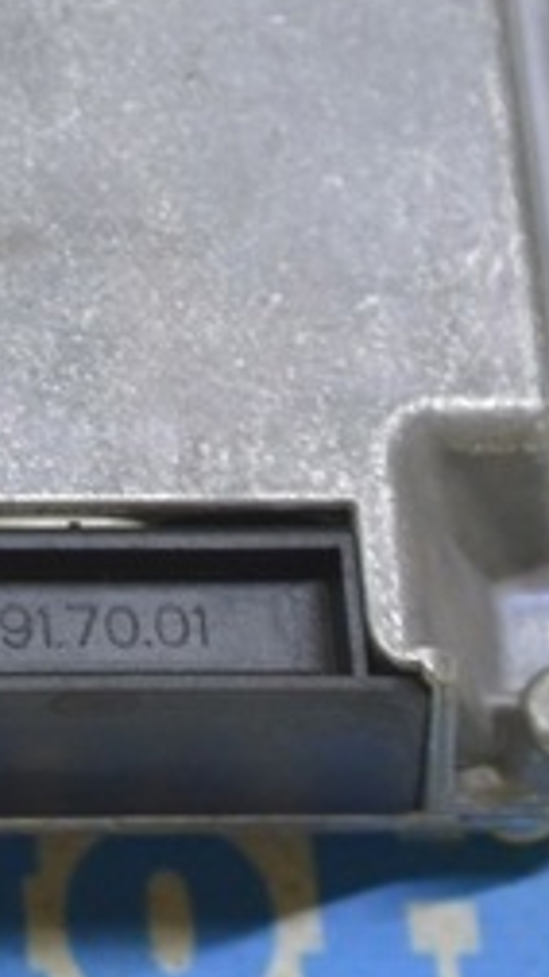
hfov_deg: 5.4
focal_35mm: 218
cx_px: -638
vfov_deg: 9.9
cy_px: 210
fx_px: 5660
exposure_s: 1/20
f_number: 5.6
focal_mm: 55
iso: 400
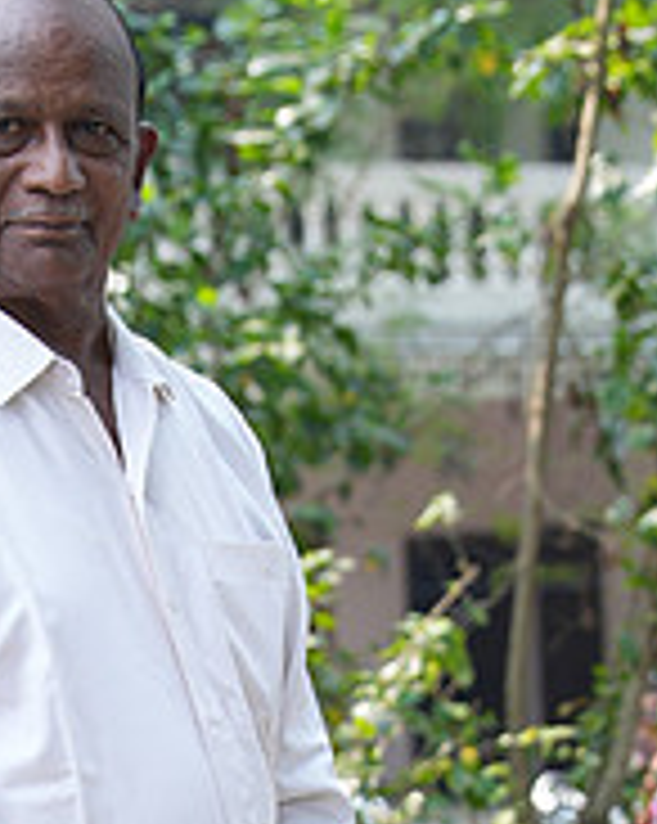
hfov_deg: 11.4
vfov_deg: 13.9
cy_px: 1049
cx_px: 88
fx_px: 3262
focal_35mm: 134
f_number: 3.2
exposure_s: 1/640
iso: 320
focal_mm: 45
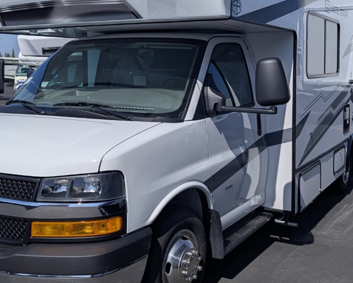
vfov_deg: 33.2
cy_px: 94
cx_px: 208
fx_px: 470
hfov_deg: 41.0
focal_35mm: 45
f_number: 1.85
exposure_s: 1/4717
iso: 48
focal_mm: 6.81
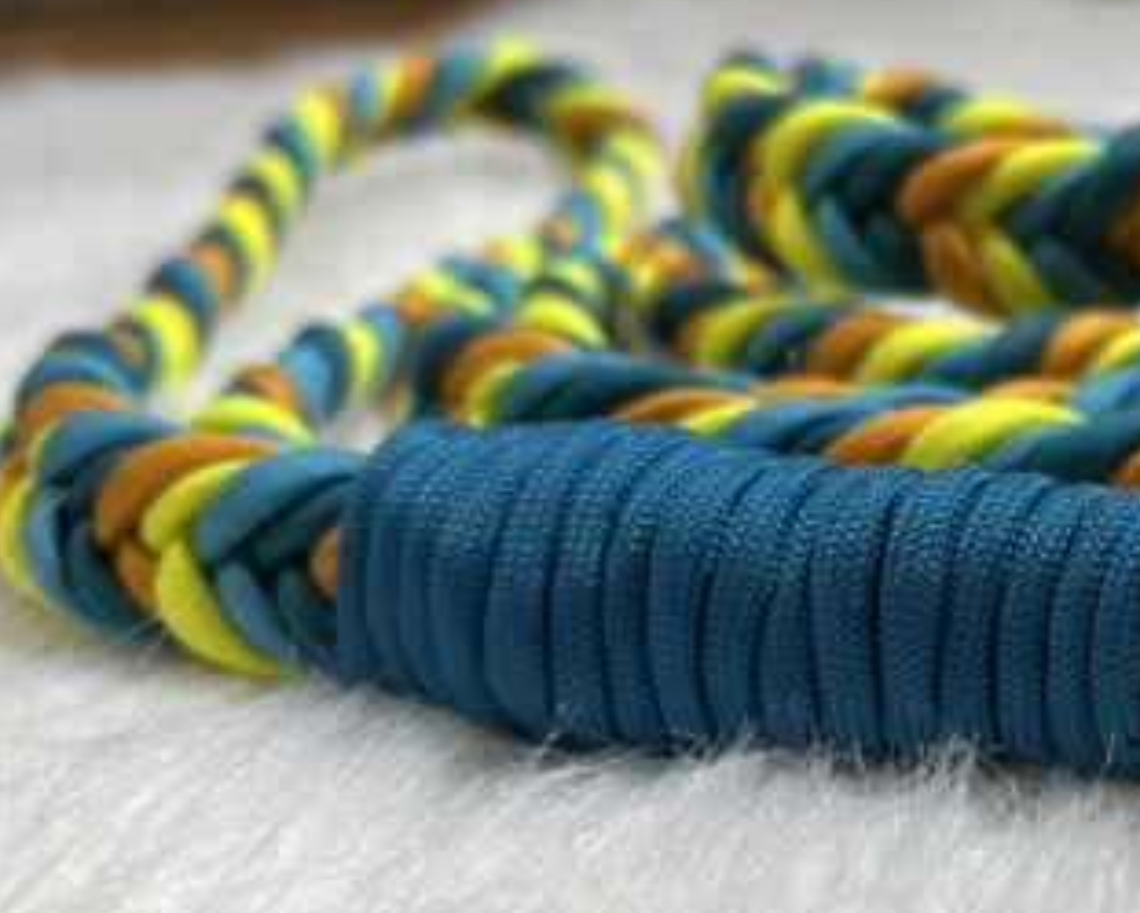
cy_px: 649
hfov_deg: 35.8
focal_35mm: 49
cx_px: 1026
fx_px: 1654
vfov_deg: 30.5
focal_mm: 5.1
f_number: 1.6
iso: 64
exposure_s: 1/111
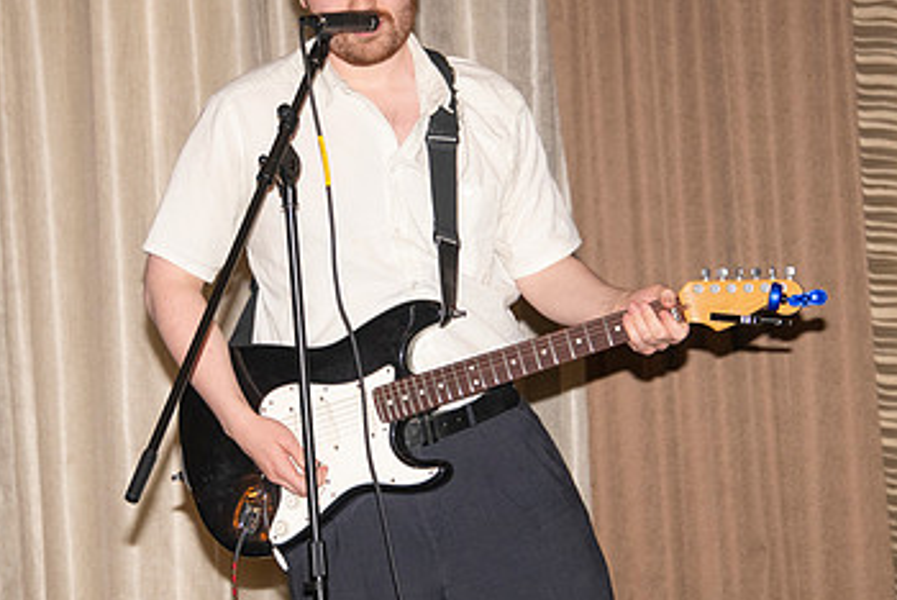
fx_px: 5162
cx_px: 338
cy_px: 263
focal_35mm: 207
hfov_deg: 9.9
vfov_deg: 6.6
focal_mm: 125
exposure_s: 1/60
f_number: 5.6
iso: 2000
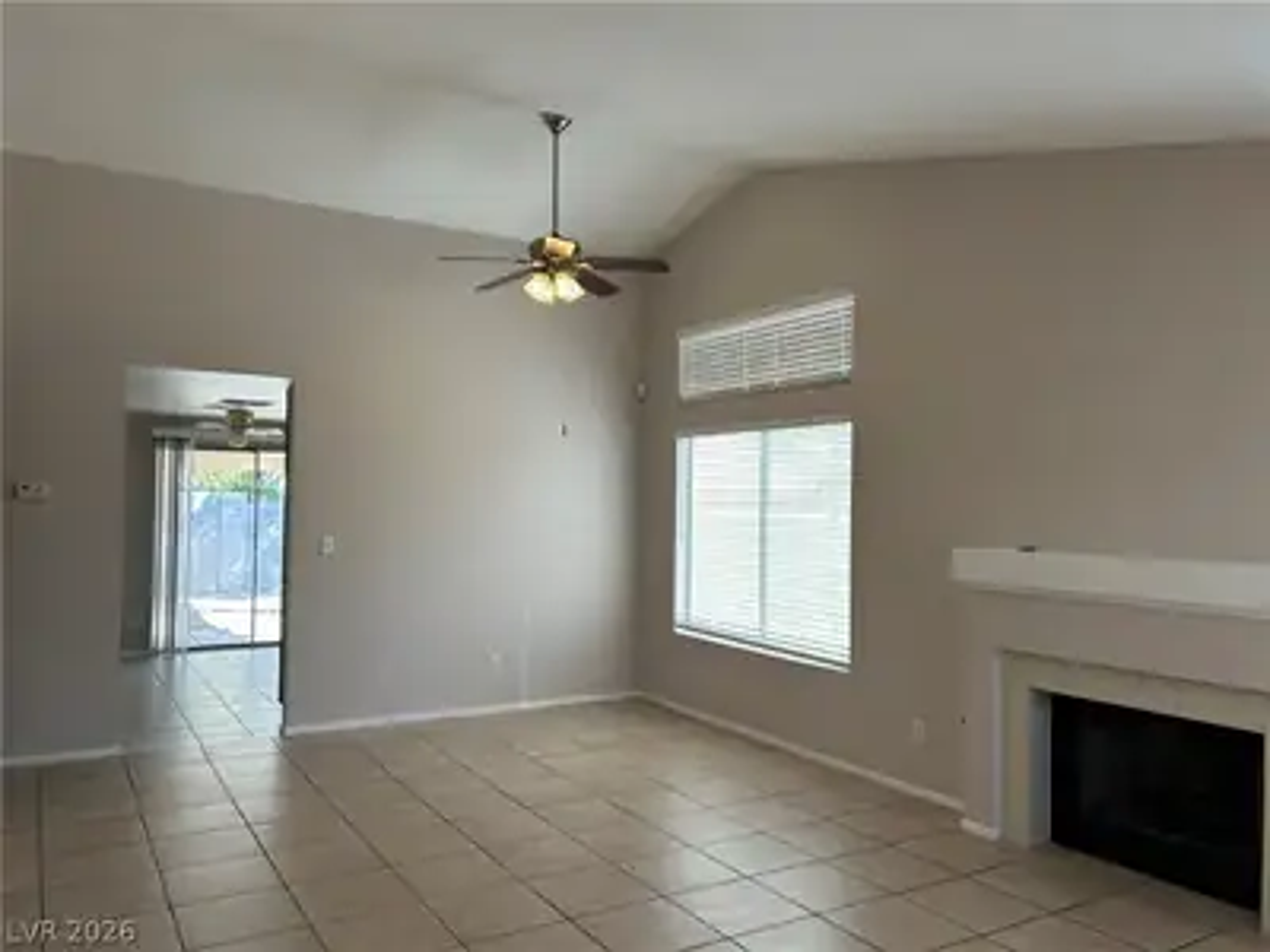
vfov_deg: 53.1
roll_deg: -0.4
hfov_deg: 67.3
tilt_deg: +0.6
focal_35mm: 26
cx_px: 635
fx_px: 954
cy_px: 476
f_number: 1.5
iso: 50
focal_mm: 5.7
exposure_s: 1/243
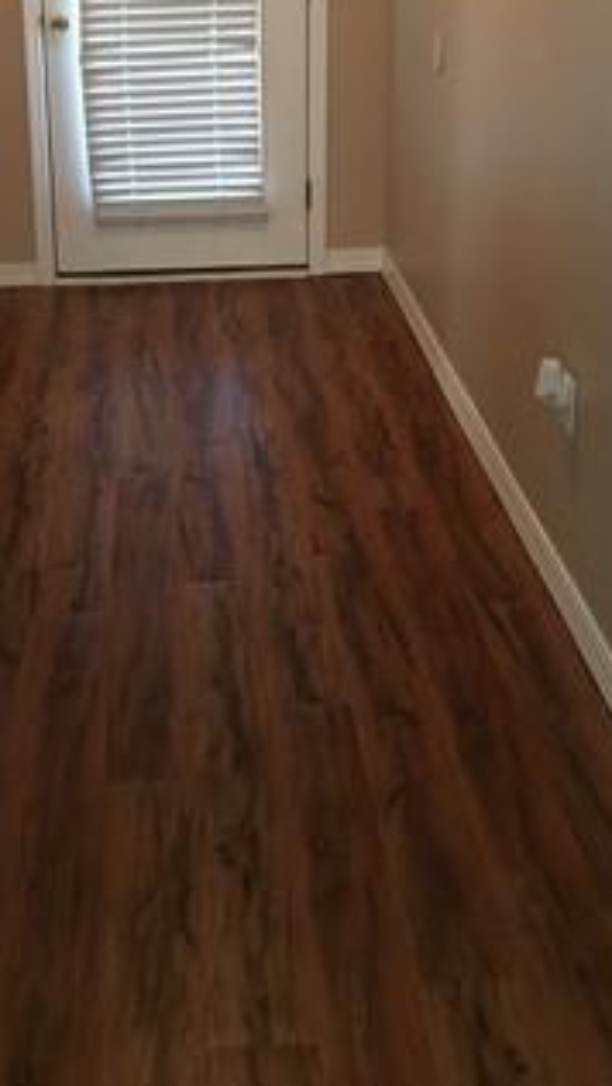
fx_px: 1383
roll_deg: +1.9
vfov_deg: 41.7
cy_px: 285
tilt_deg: -16.7
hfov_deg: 24.7
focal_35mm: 48
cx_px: 172
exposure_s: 1/10
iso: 100
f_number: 2.2
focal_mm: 4.15
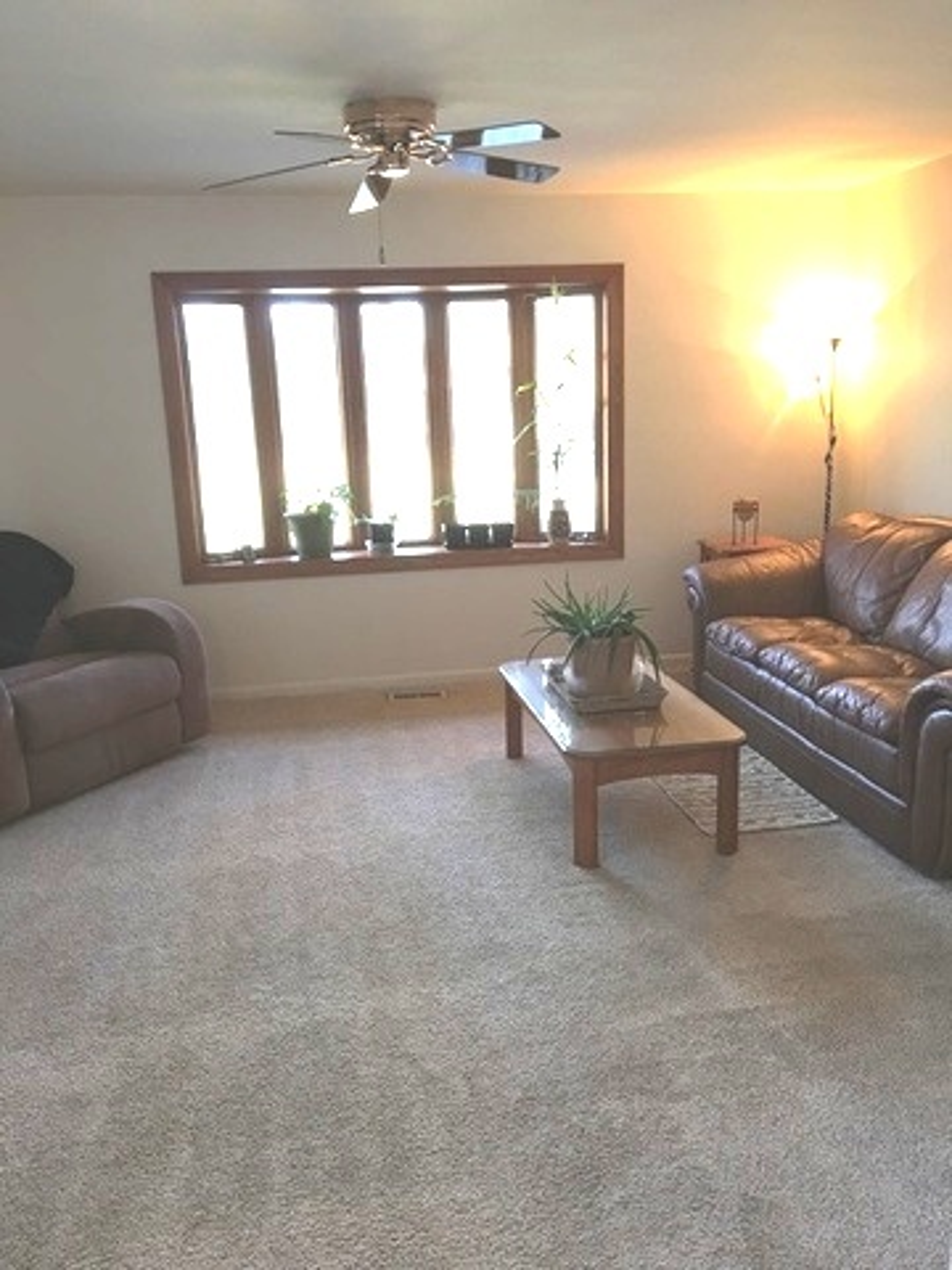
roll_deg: +2.5
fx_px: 1063
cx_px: 476
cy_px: 635
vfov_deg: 61.7
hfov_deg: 48.2
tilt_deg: -11.3
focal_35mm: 29
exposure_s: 1/15
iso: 32
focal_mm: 4.15
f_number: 2.2
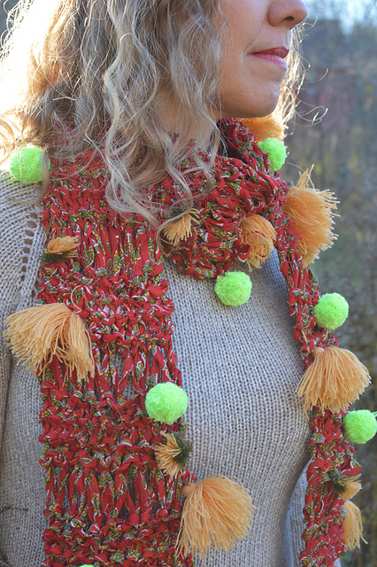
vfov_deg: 37.9
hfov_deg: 25.7
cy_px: 284
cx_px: 188
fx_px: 826
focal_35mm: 52
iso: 360
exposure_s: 1/125
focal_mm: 35
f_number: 5.6
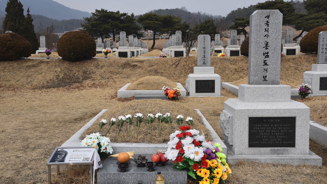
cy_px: 97
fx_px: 347
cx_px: 164
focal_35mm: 40
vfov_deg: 29.7
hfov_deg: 50.5
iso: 200
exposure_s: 1/400
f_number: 10
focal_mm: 38
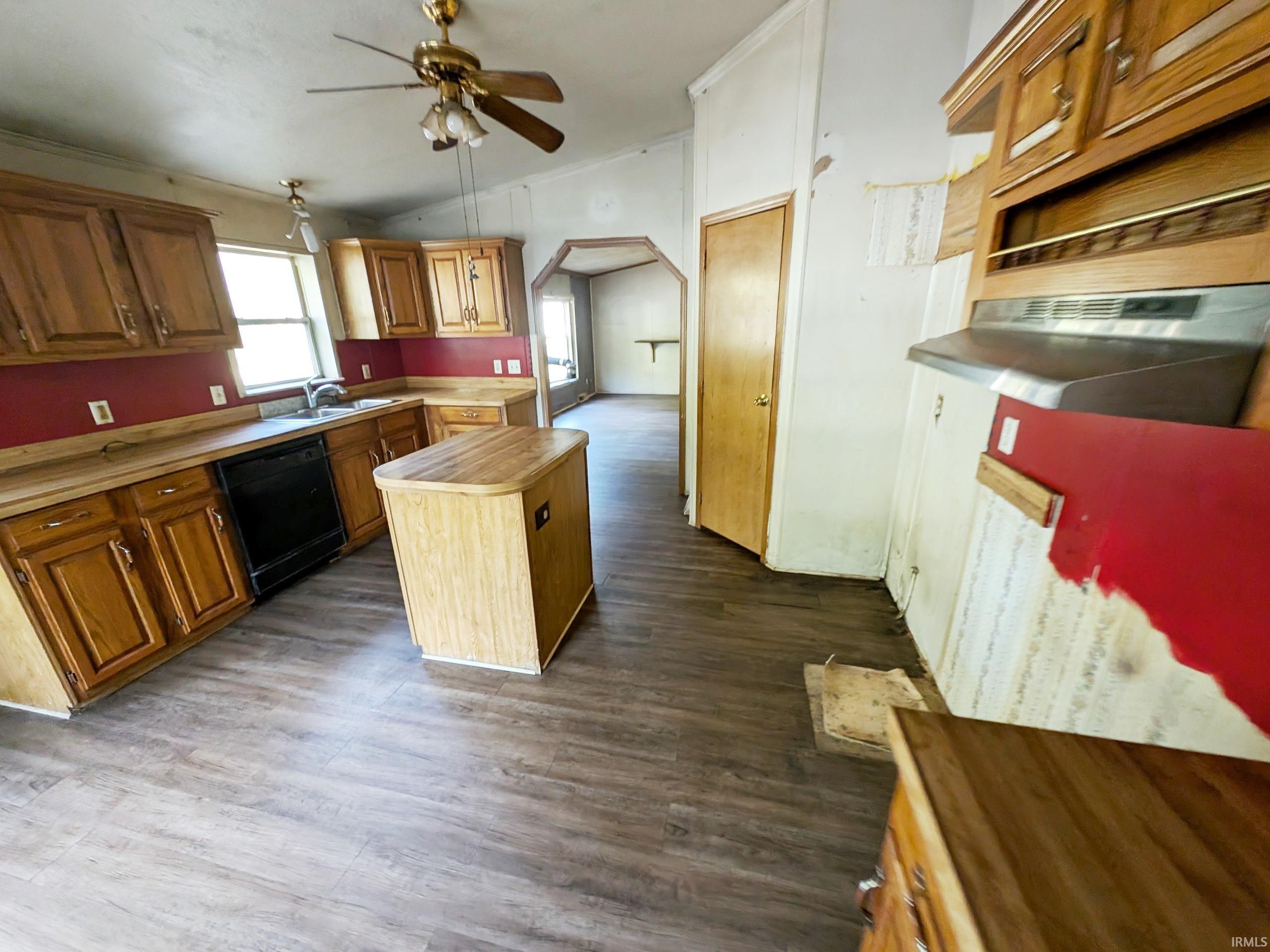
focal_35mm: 12
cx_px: 635
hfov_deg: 110.5
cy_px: 476
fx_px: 440
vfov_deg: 94.5
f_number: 1.95
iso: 223
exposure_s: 1/42.6
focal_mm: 2.23
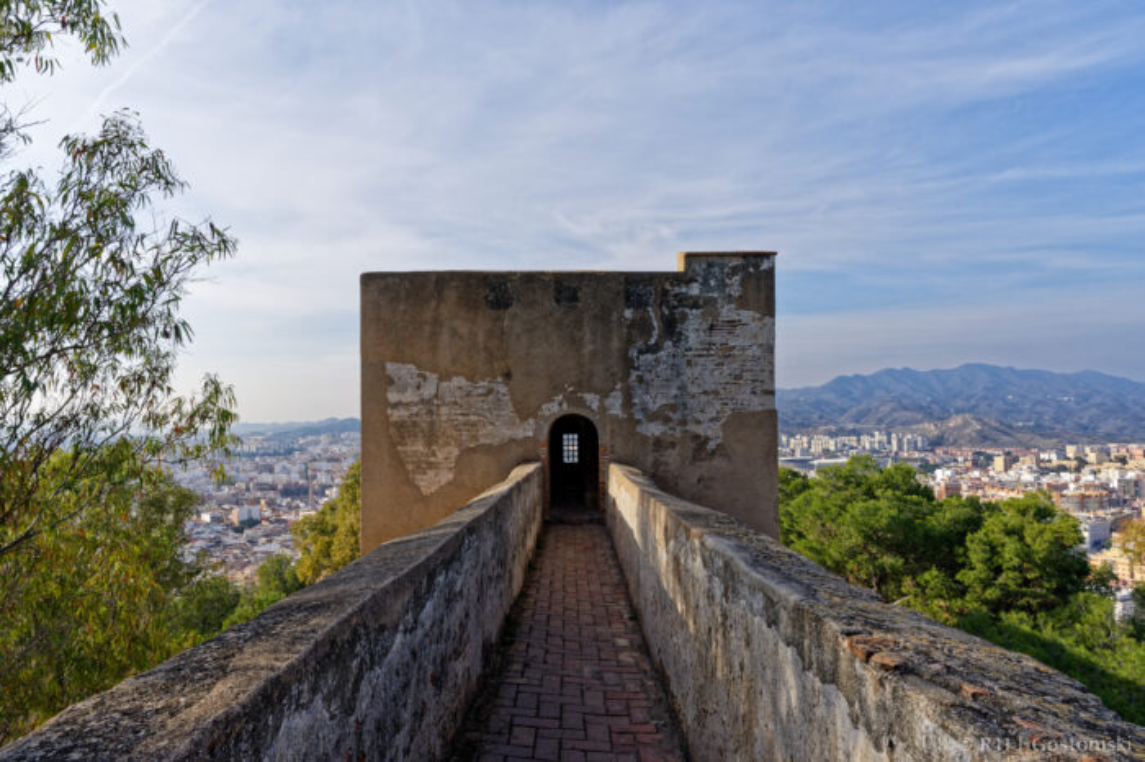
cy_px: 381
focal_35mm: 24
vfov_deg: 53.1
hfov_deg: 73.8
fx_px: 763
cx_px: 572
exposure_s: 1/60
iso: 100
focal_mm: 24
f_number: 14
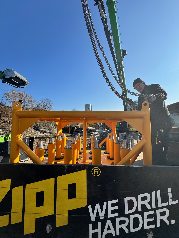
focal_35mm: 14
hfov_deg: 85.7
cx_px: 90
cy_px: 119
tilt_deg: +3.9
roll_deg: +1.0
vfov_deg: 102.1
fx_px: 97
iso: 50
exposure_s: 1/1637
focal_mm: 2.22
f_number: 2.2
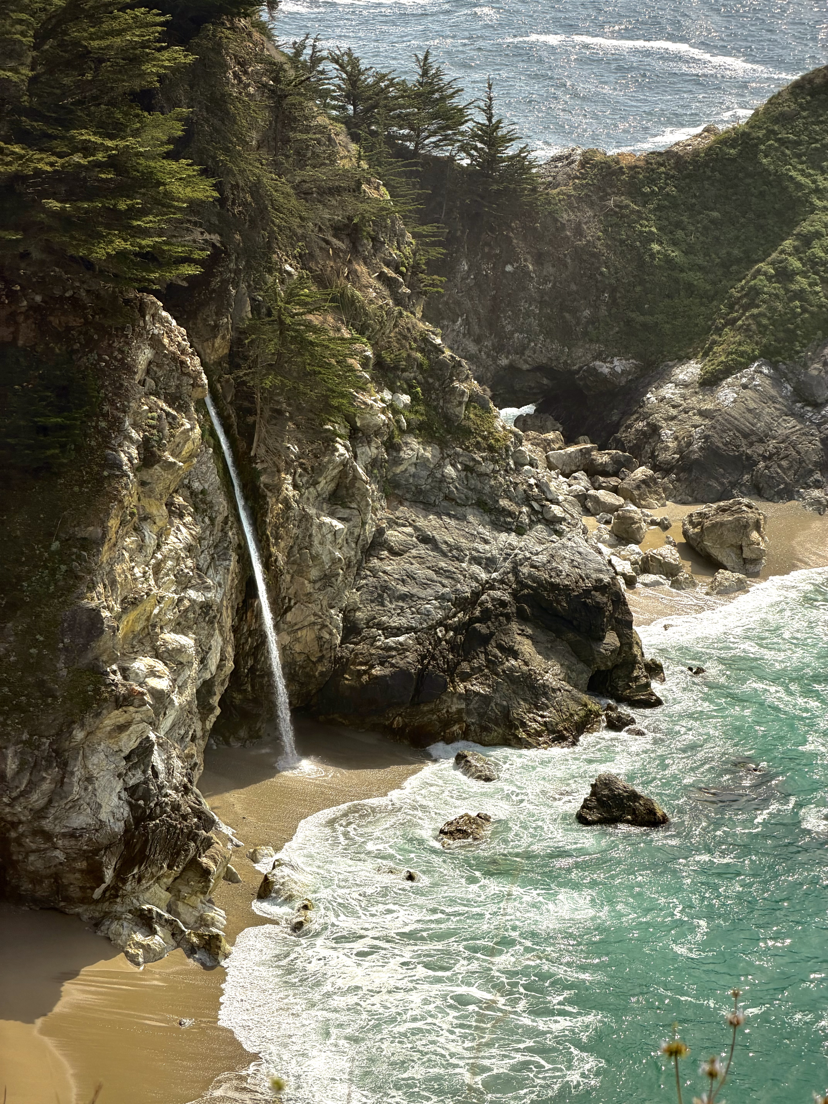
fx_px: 3189
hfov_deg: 14.8
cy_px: 552
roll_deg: -0.4
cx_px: 414
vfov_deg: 19.6
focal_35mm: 100
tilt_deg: -19.6
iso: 20
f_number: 2.8
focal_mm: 16.89
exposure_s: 1/686
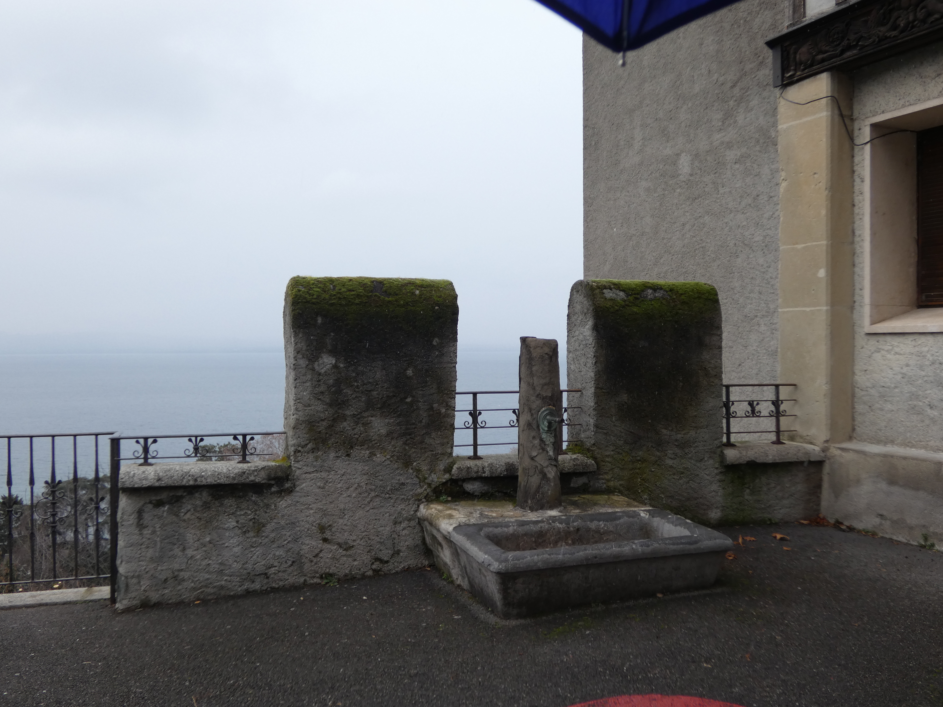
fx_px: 844
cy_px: 354
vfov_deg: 45.4
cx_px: 472
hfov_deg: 58.4
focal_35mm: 31
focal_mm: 5.5
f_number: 3.3
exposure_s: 1/160
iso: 80
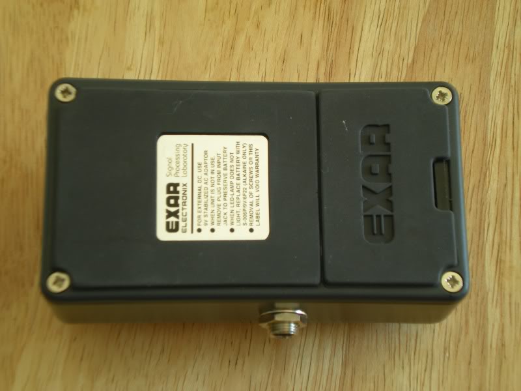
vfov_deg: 17.0
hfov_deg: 22.5
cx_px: 260
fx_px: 1309
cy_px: 196
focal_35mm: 87
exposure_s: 1/1.2
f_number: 5.1
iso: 64
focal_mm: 14.3
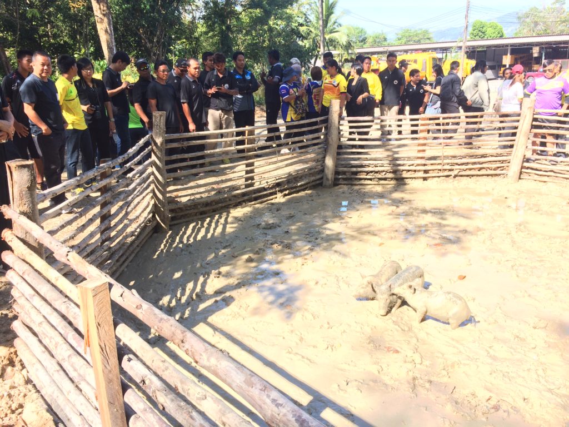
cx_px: 284
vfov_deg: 48.2
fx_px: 477
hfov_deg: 61.7
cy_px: 214
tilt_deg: -18.1
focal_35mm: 29
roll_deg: +0.0
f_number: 2.2
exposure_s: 1/323
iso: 32
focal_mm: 4.15
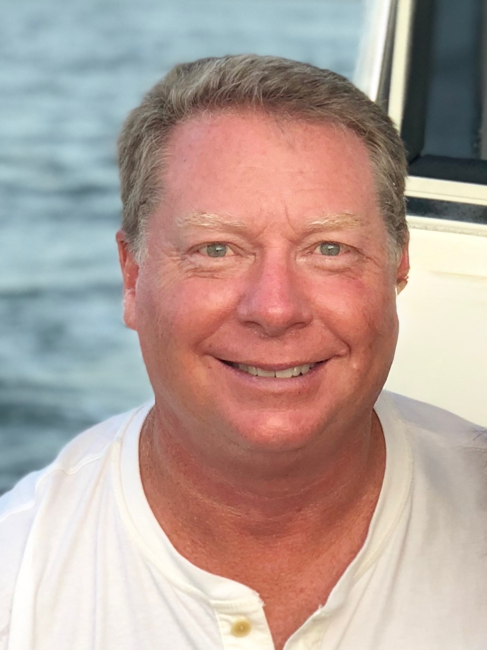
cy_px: 325
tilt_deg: -9.0
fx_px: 976
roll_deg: +0.0
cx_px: 244
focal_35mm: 52
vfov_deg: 36.8
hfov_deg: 28.0
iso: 25
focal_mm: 6
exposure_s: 1/60
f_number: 2.4
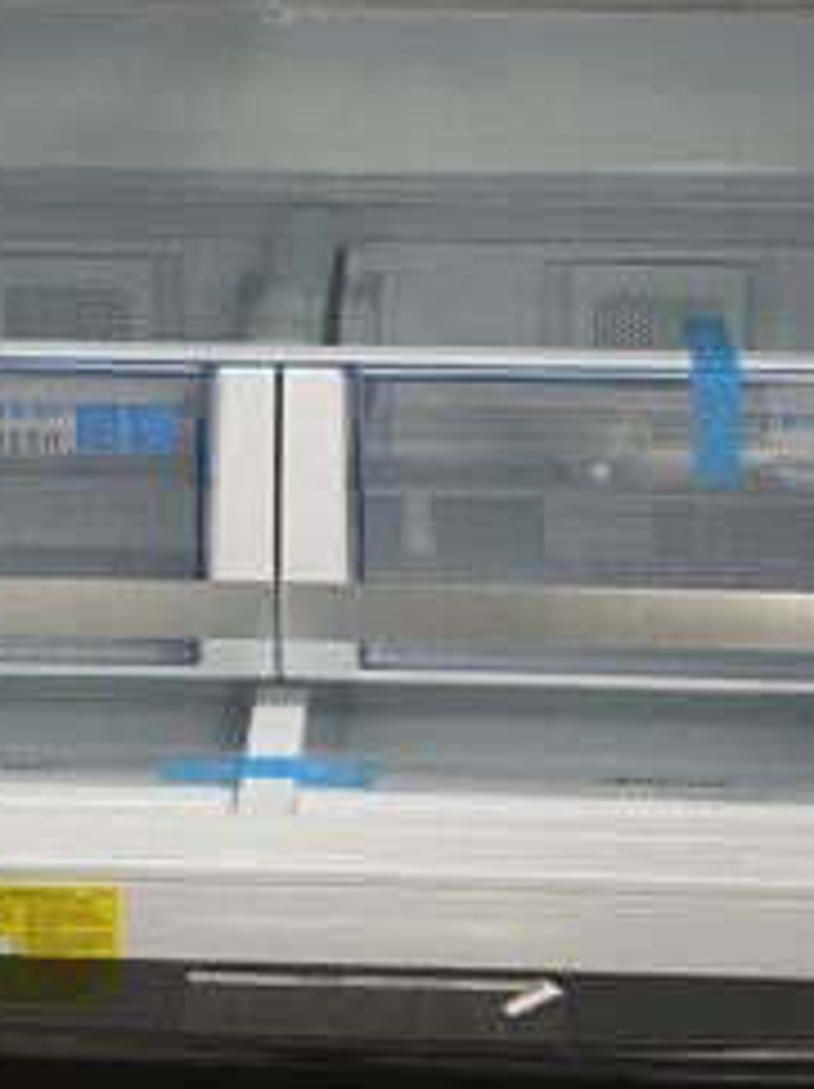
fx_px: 2701
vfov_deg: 22.6
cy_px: 274
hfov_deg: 17.1
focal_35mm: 86
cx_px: 346
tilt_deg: -15.0
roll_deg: +1.2
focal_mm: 4.25
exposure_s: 1/66
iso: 100
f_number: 1.8
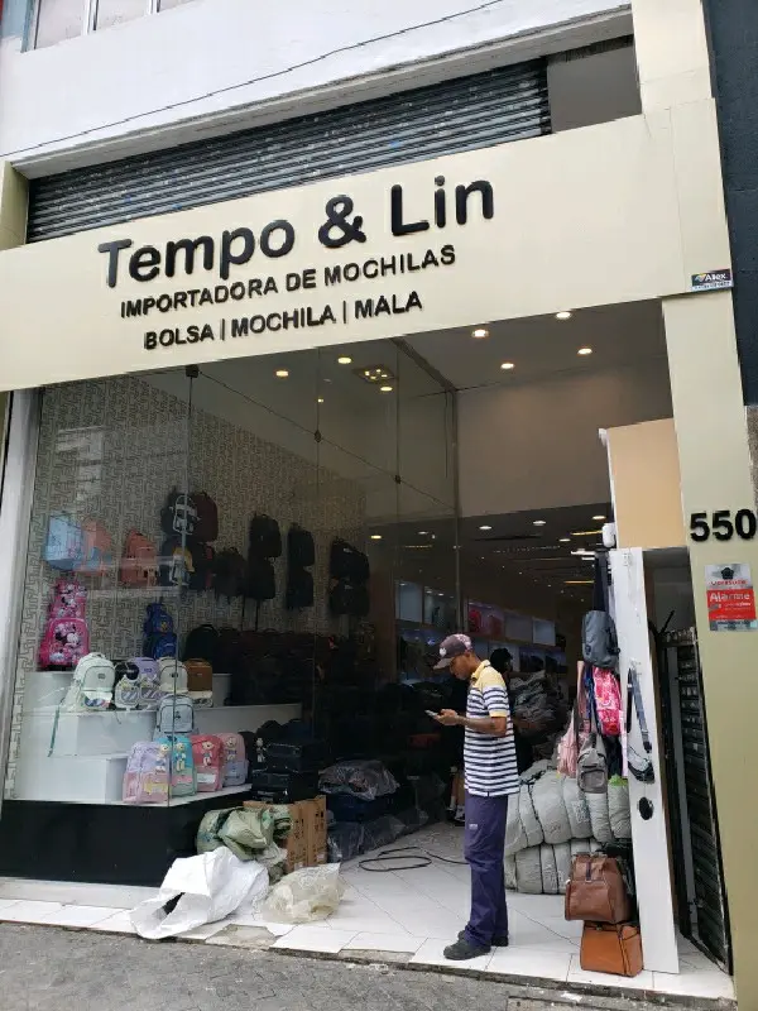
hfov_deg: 53.1
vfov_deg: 67.3
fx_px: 759
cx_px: 379
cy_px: 506
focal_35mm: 26
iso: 50
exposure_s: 1/625
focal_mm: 4.3
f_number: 2.4
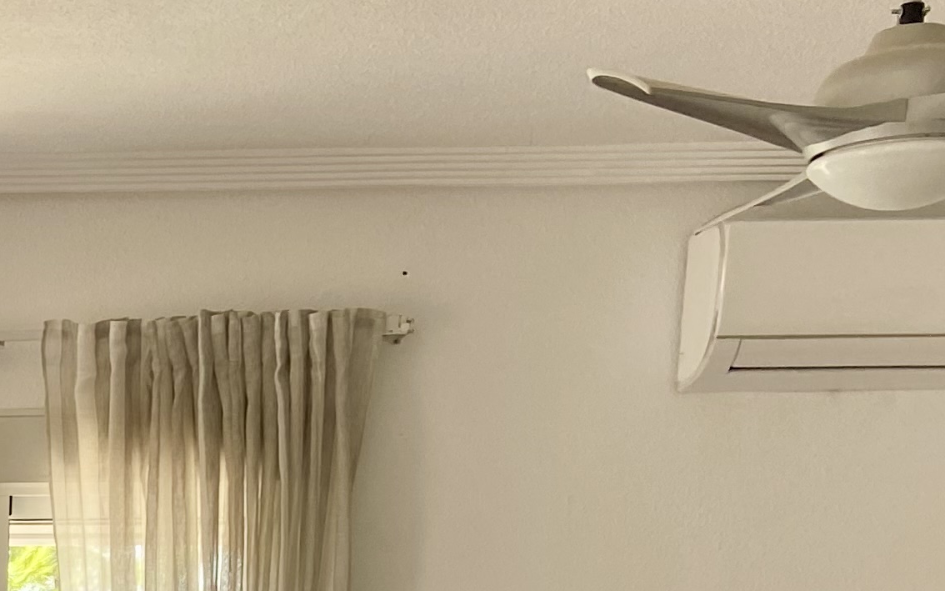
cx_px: -282
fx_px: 2524
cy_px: 1192
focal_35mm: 98
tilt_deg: -9.3
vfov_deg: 11.9
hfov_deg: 19.6
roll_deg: +0.3
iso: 40
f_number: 1.8
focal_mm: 4.25
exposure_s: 1/121
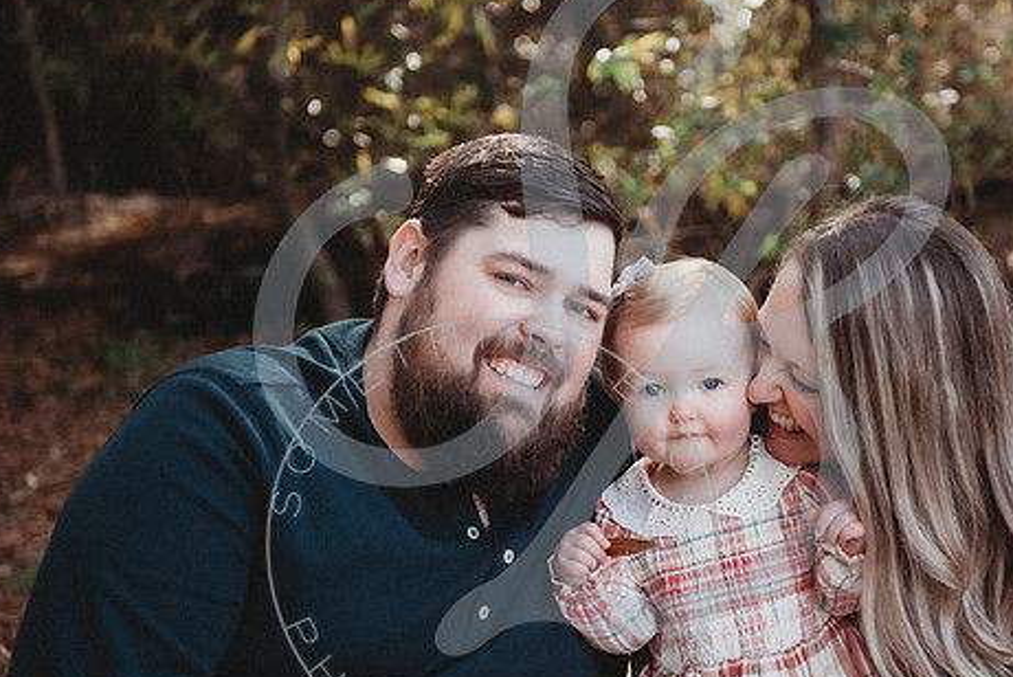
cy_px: 359
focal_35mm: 83
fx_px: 2337
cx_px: 602
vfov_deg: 16.5
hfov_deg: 24.4
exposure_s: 1/250
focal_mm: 66
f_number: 2.8
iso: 100
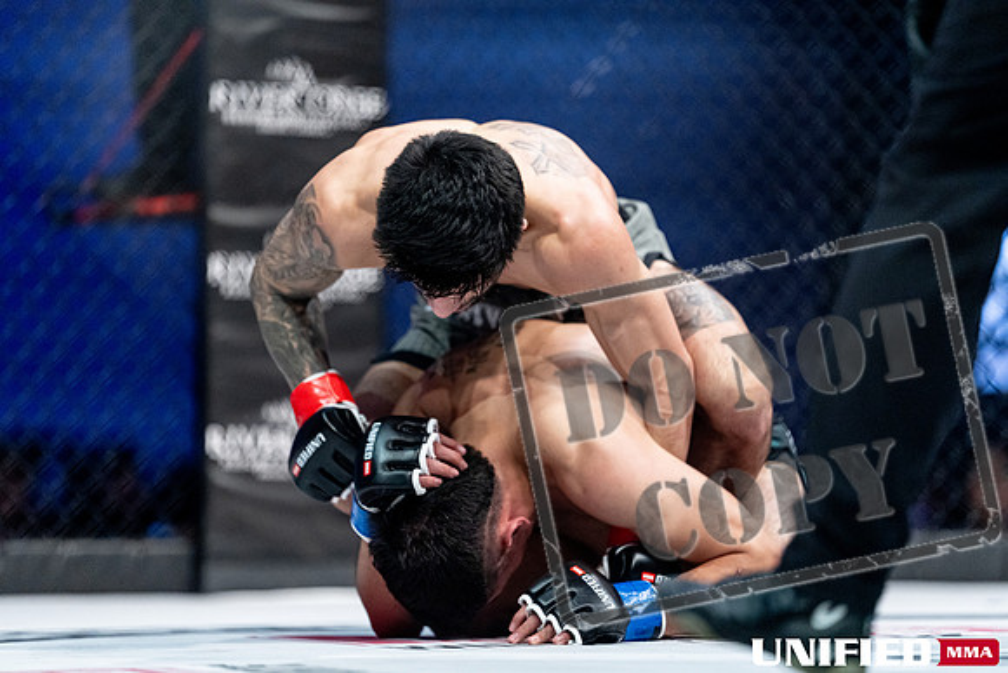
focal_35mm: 150
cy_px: 336
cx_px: 504
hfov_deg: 13.7
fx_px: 4201
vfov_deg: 9.2
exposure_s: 1/1250
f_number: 2
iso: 3200
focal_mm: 150
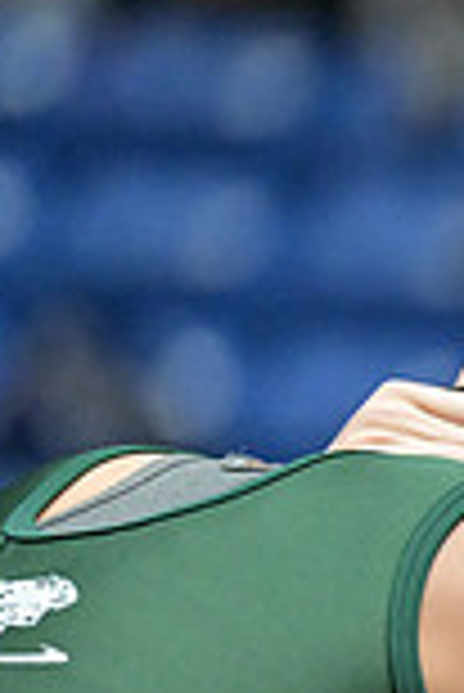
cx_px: 1275
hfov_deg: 2.0
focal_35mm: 698
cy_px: 839
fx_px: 13463
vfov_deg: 2.9
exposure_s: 1/800
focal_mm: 185
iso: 6400
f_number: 2.8
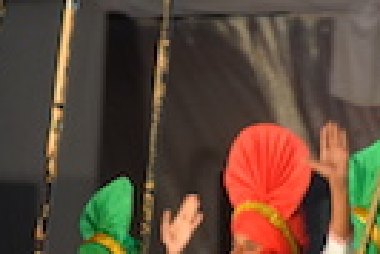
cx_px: 134
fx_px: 7999
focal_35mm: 757
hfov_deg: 2.7
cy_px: 258
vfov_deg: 1.8
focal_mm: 122
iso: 1600
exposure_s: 1/60
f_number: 5.6
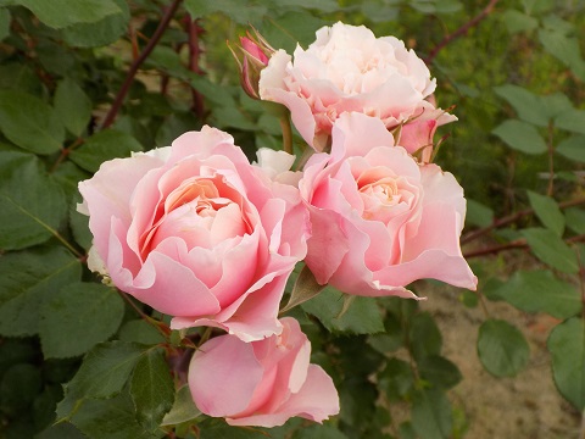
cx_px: 292
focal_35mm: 59
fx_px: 997
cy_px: 220
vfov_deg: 24.8
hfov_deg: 32.7
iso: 80
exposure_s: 1/200
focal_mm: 10.5
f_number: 4
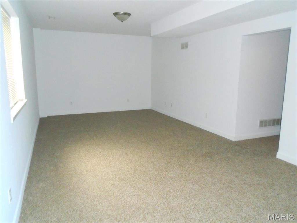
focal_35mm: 26
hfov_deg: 67.3
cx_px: 148
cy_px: 112
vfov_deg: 53.1
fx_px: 223
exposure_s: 1/30
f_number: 3.2
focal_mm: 4.6
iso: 400
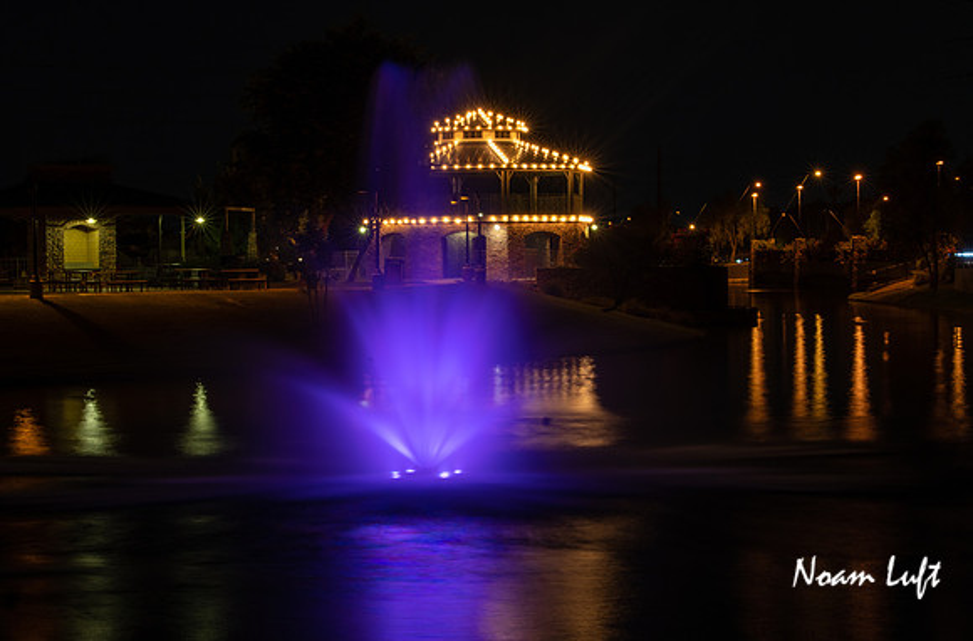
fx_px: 2700
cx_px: 418
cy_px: 319
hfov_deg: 20.4
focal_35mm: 100
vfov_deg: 13.5
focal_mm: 82
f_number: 20
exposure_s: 13
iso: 100
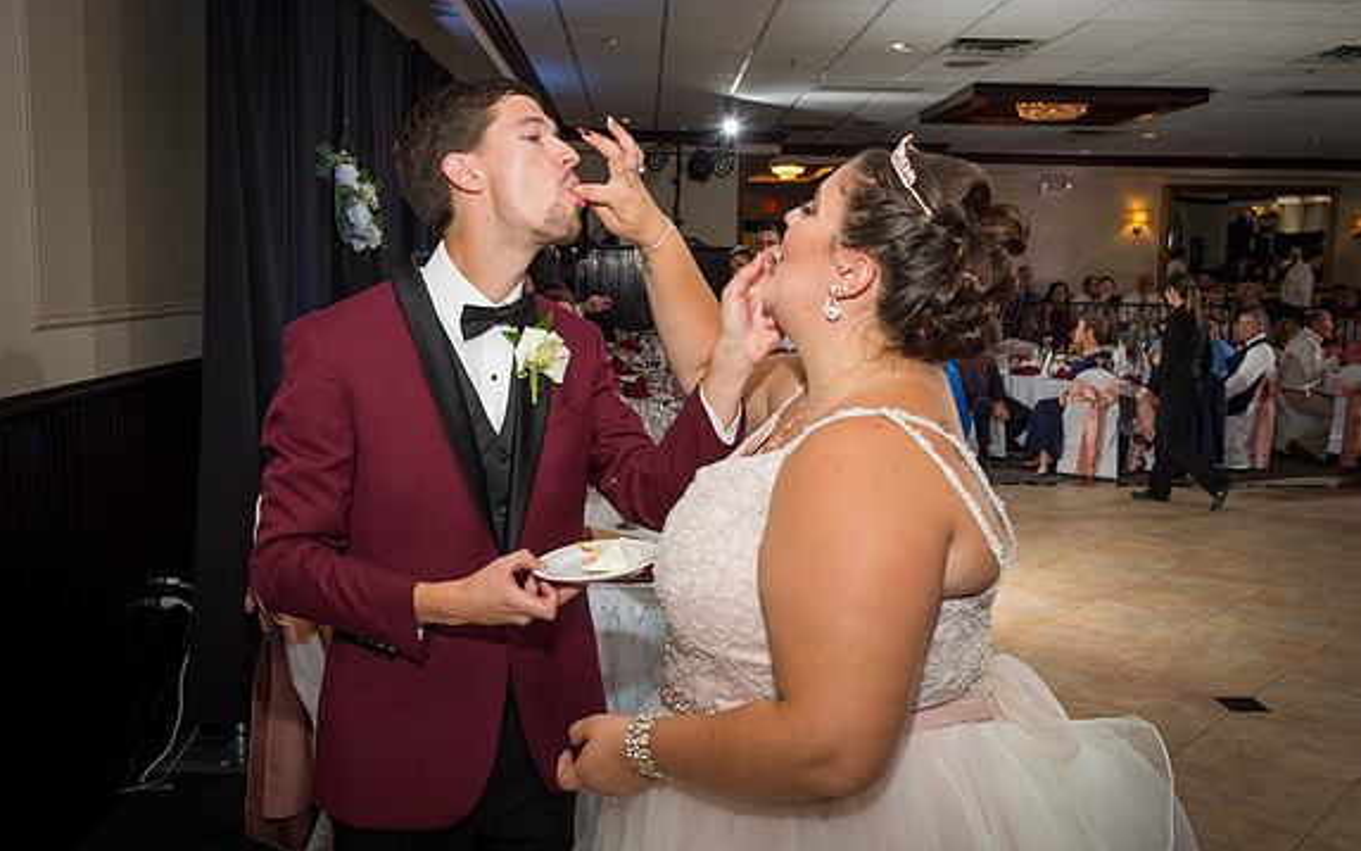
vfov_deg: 38.3
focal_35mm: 33
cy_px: 418
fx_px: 1224
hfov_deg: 58.1
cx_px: 682
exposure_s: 1/125
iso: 800
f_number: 5.6
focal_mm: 32
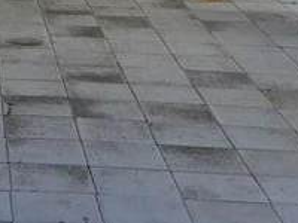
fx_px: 1265
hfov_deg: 12.6
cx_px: -170
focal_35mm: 147
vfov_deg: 9.6
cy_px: -171
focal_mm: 5.4
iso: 25
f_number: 1.8
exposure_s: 1/1737
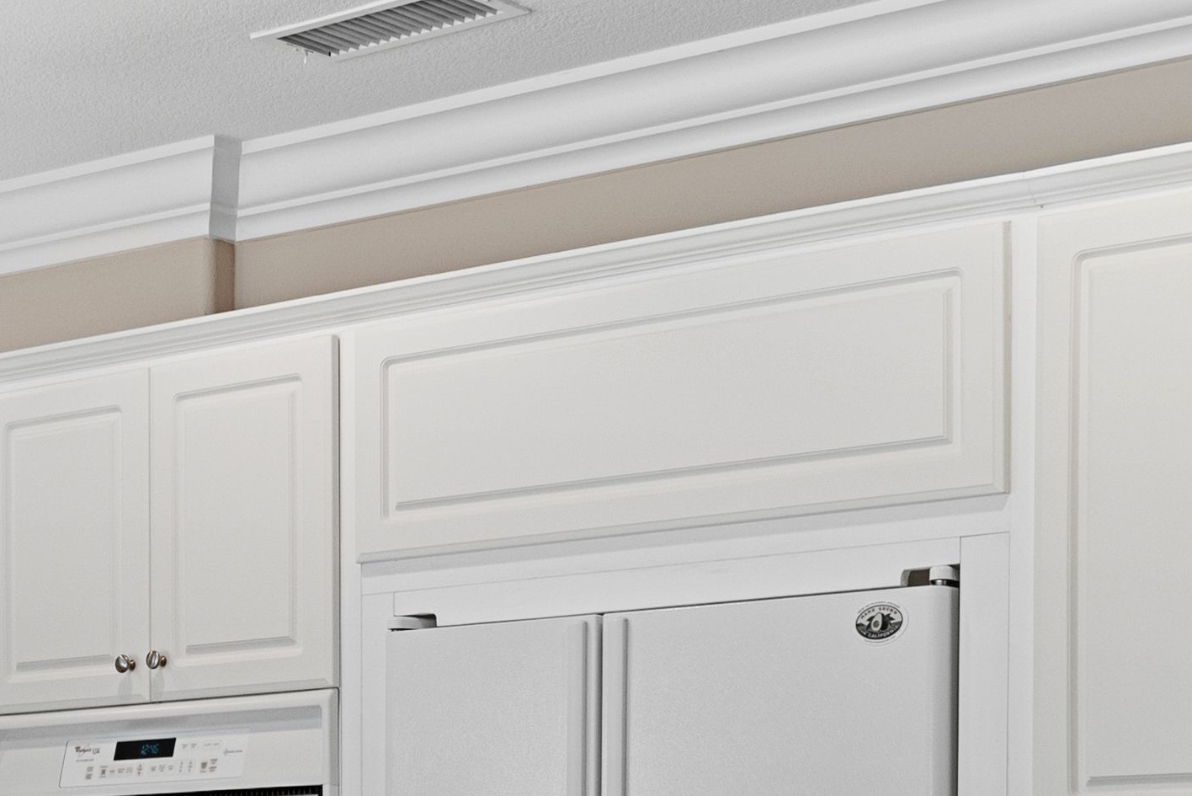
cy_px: 1019
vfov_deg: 13.0
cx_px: 83
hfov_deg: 19.6
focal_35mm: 102
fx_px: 3378
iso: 400
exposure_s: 1/4
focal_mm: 24
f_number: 8
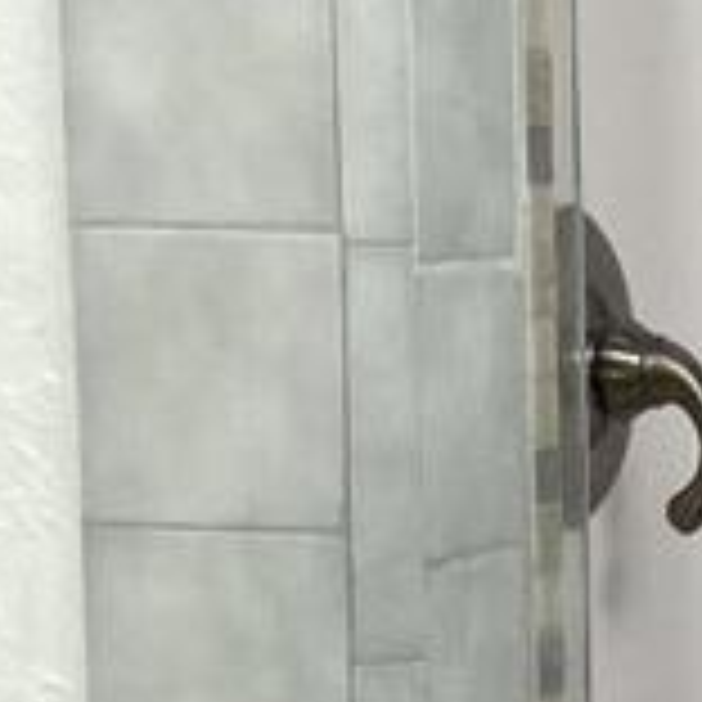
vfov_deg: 11.4
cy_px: 774
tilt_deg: -10.5
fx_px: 3465
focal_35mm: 151
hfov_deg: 10.9
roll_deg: +0.3
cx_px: 1233
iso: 100
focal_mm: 4.2
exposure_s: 1/120
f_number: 1.6
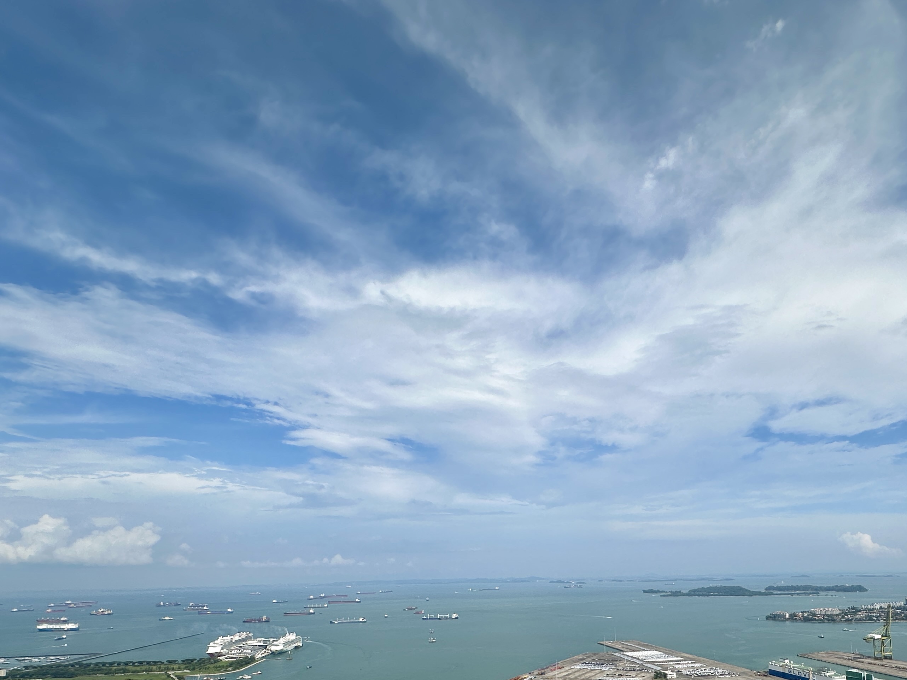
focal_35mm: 22
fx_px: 576
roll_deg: +1.0
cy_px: 529
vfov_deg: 57.2
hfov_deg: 75.5
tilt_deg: +4.6
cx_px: 549
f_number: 2.2
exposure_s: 1/4292
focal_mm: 2.22
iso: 50
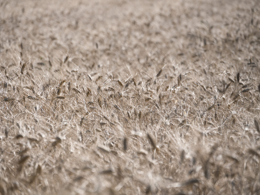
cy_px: 98
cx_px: 130
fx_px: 2104
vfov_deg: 5.3
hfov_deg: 7.1
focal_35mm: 280
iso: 200
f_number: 5.6
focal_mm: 140
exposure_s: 1/640
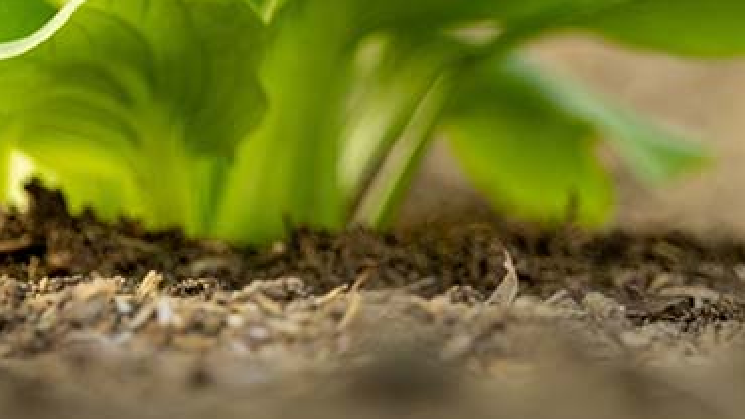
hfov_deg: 4.5
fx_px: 9382
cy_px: -165
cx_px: 314
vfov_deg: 2.6
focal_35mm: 475
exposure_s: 1/200
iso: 220
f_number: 2.8
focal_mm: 175
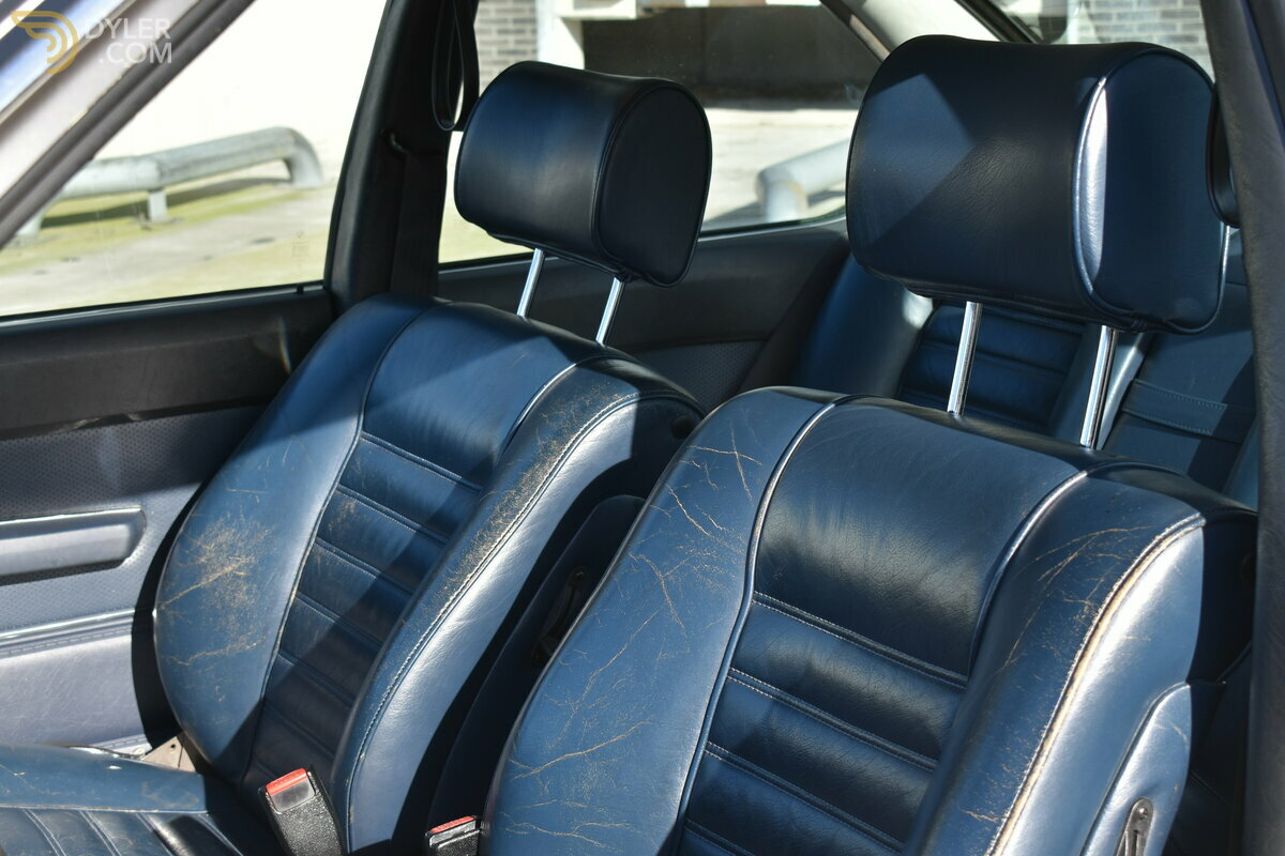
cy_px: 428
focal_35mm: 60
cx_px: 642
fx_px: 2141
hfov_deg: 33.4
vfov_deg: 22.6
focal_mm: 40
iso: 200
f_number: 8
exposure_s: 1/250
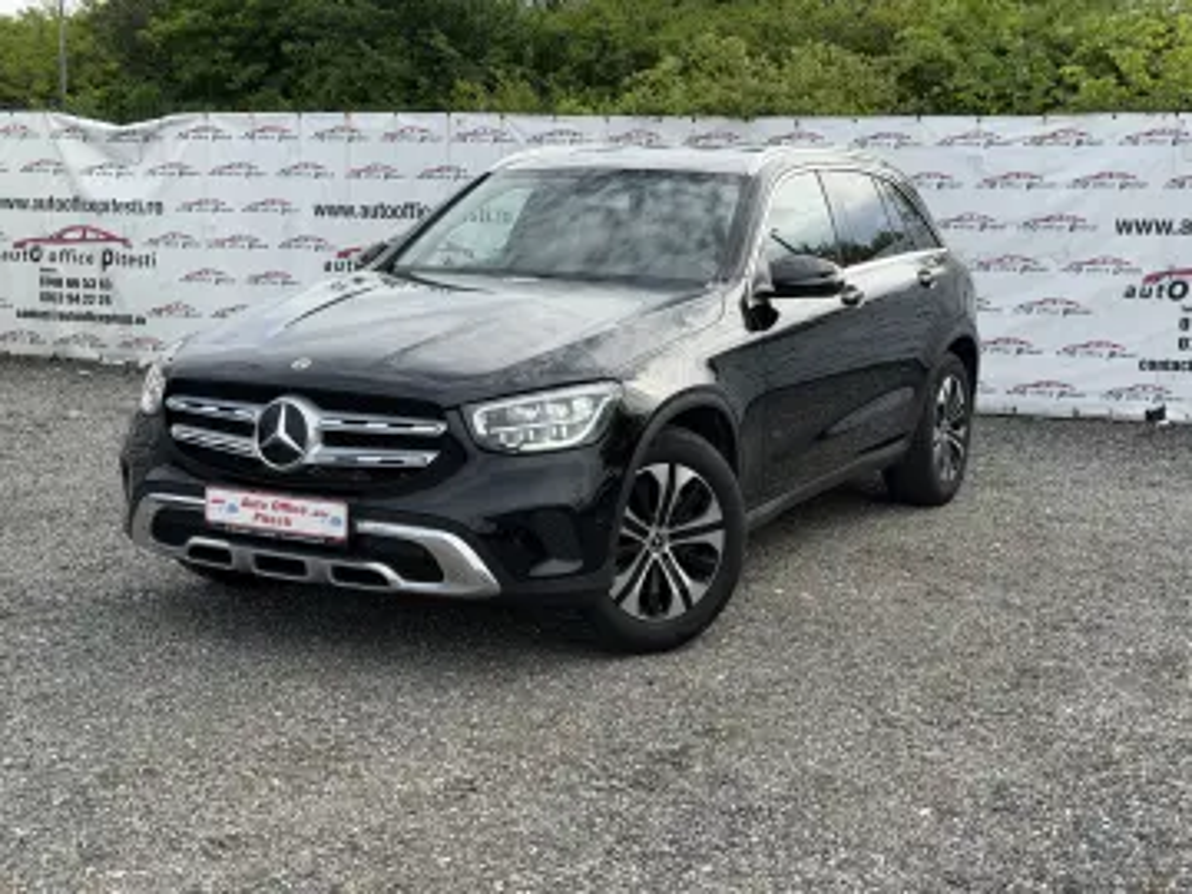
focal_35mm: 48
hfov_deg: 39.7
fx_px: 1653
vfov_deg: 30.3
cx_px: 596
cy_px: 447
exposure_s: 1/2415
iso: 64
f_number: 1.78
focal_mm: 6.76
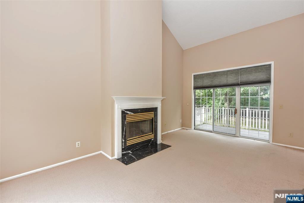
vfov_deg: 77.3
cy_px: 102
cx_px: 152
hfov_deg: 100.4
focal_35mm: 15
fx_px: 127
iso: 800
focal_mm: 15
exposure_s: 1/125
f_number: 5.6
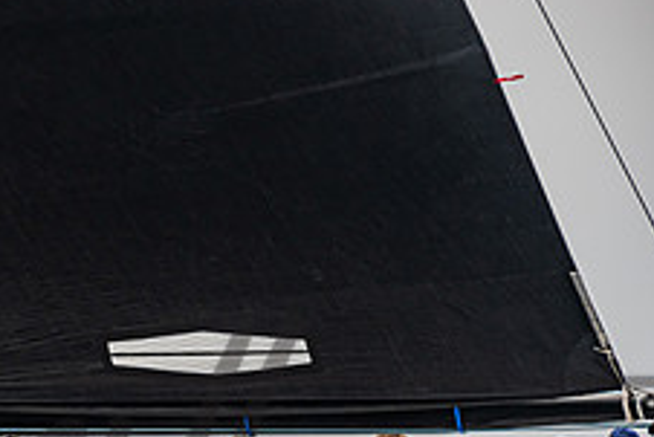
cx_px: -158
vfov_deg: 3.3
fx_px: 7635
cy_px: 479
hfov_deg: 4.9
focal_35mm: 420
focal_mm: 155
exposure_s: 1/1000
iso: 250
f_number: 6.3
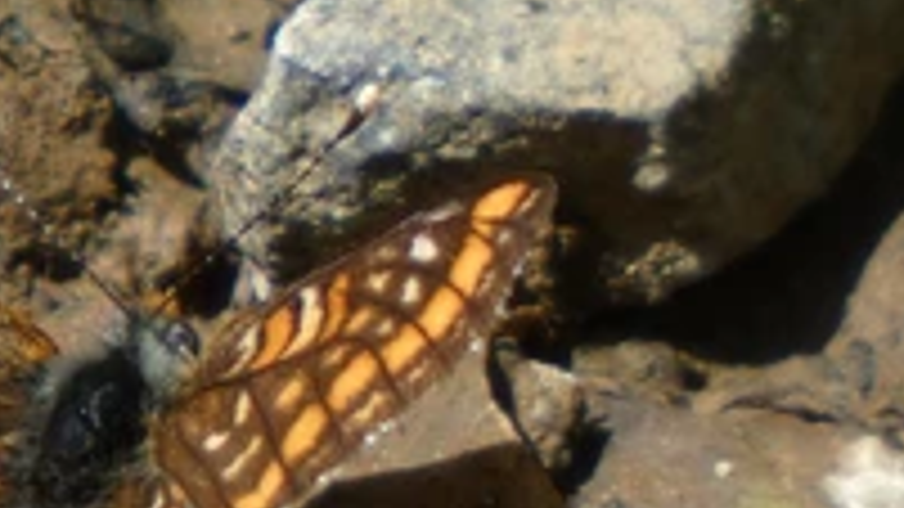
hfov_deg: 0.5
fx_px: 99536
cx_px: -346
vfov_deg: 0.3
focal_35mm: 4153
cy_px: 521
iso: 80
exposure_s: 1/320
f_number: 5.9
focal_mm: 215
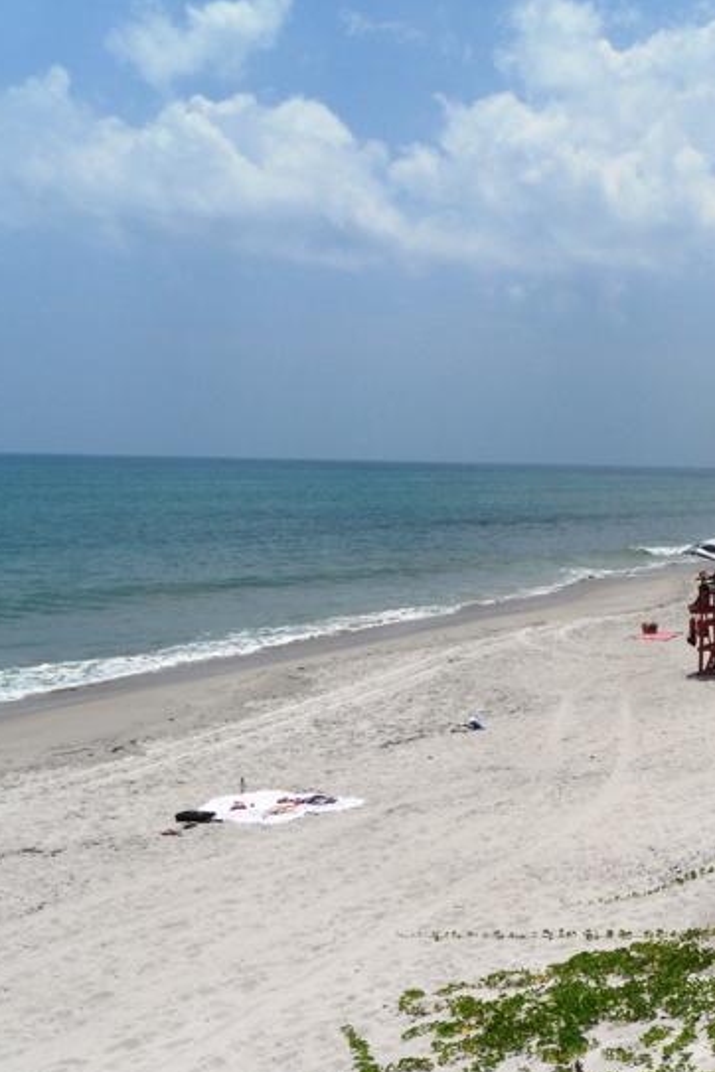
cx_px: 715
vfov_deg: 40.3
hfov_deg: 26.1
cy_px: 588
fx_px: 1460
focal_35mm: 49
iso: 80
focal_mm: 5.3
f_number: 7
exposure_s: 1/750
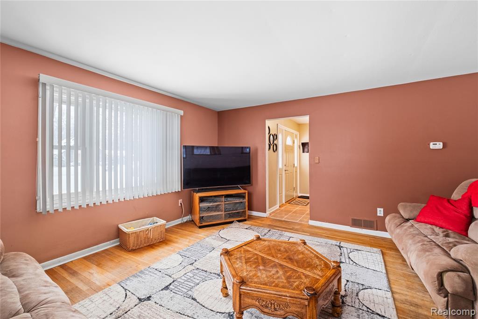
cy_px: 160
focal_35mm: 15
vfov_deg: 77.3
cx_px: 239
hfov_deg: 100.4
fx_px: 199
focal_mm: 10
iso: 800
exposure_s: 2
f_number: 7.1
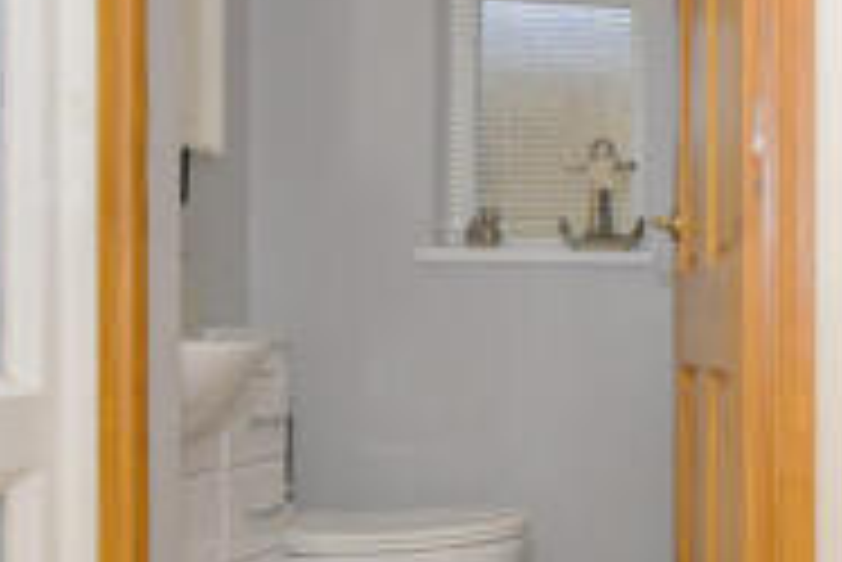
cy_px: 551
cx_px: 1168
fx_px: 1147
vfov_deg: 26.2
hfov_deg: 29.6
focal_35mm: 49
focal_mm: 14
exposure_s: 1/125
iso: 320
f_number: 7.1
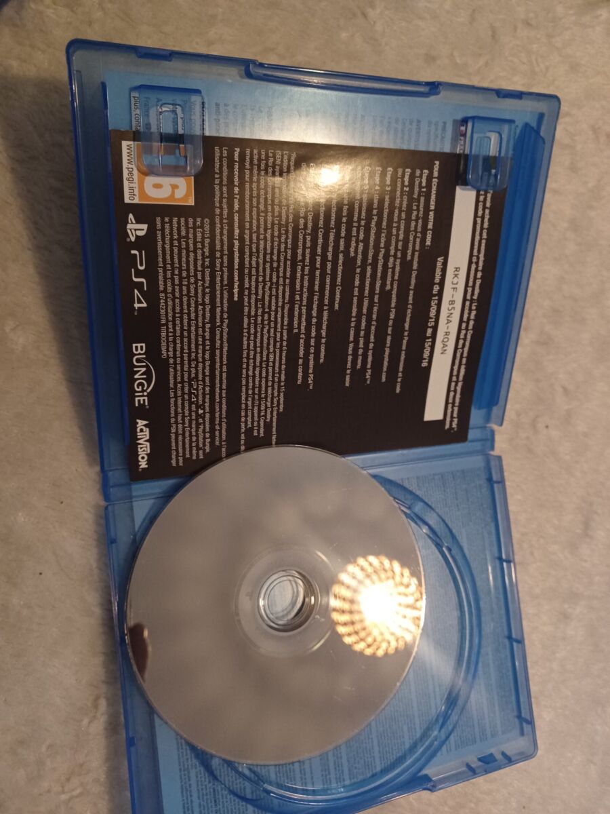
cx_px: 305
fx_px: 587
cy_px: 407
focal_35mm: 25
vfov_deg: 69.4
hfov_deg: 54.9
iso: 1600
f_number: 1.8
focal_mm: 4.6
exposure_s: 1/15
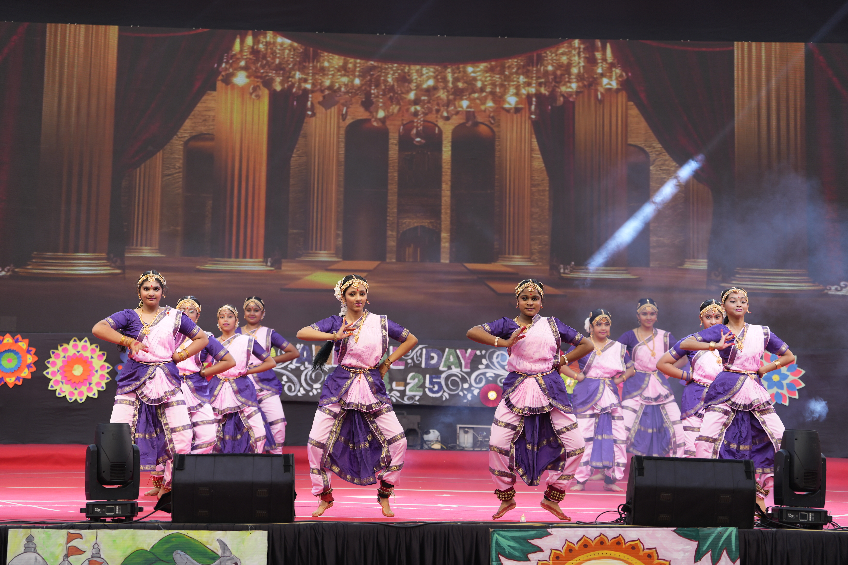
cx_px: 424
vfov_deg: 14.6
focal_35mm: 94
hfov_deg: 21.7
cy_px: 282
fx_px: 2214
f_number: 3.2
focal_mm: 94
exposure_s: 1/200
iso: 160
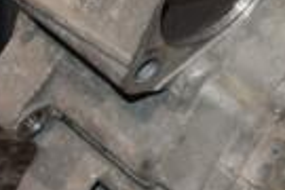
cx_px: 464
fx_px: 1694
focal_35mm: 214
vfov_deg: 6.4
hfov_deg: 9.3
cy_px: 93
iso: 800
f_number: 5
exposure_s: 1/60
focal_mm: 32
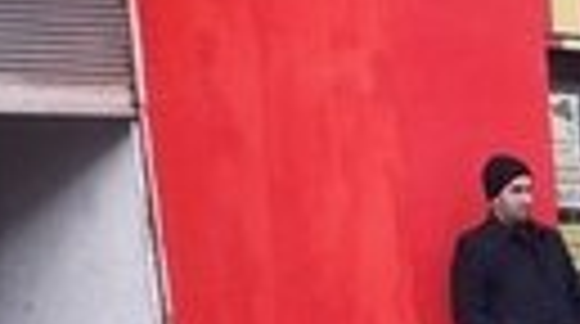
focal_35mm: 151
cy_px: 875
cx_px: 1147
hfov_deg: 12.6
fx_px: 2318
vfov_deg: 7.3
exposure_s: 1/281
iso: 40
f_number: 1.9
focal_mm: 3.6
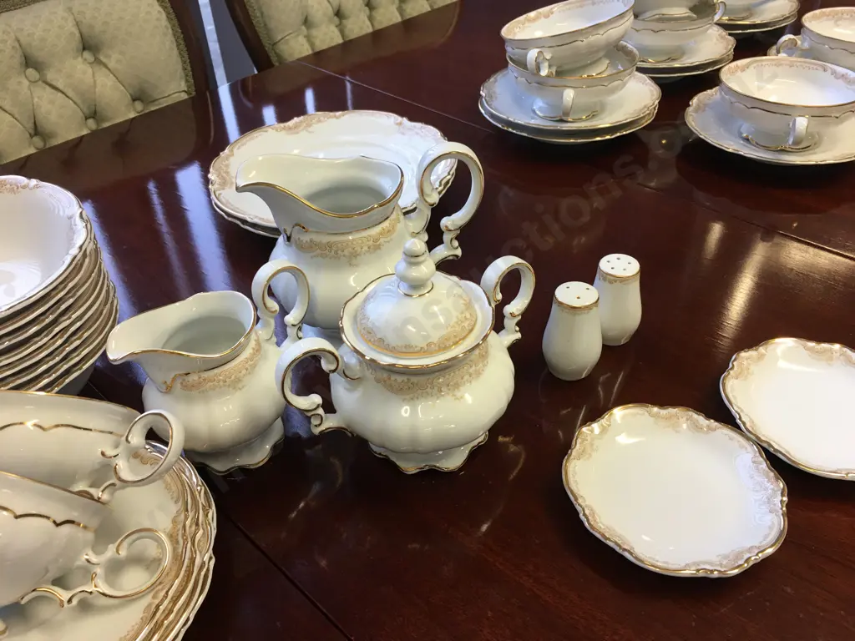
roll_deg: +2.6
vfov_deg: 48.2
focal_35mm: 29
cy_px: 320
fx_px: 716
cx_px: 428
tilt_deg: -37.8
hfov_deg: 61.7
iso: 50
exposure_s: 1/33
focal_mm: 4.15
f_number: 2.2
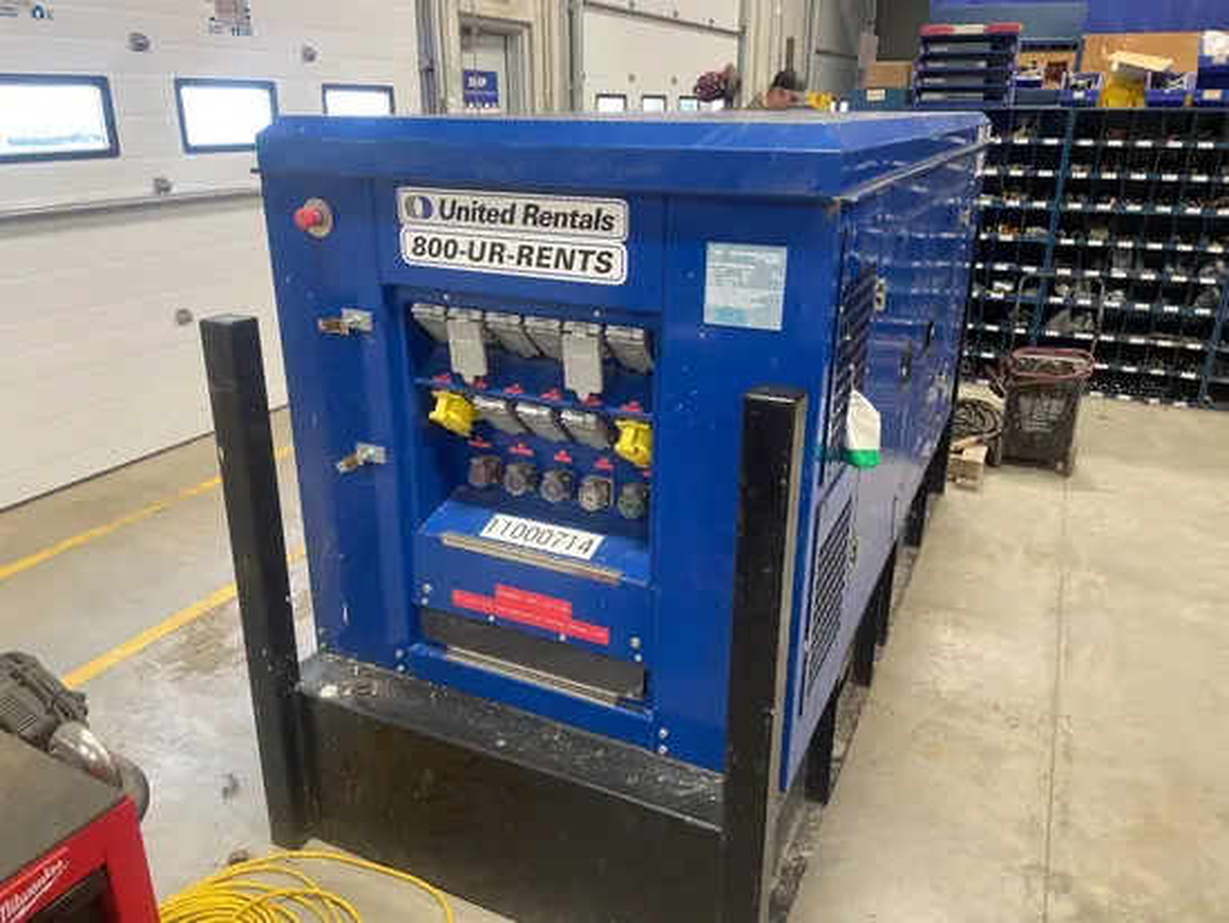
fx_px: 924
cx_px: 614
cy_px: 462
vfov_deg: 53.1
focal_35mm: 26
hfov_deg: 67.3
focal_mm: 4.2
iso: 200
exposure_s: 1/60
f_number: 1.6
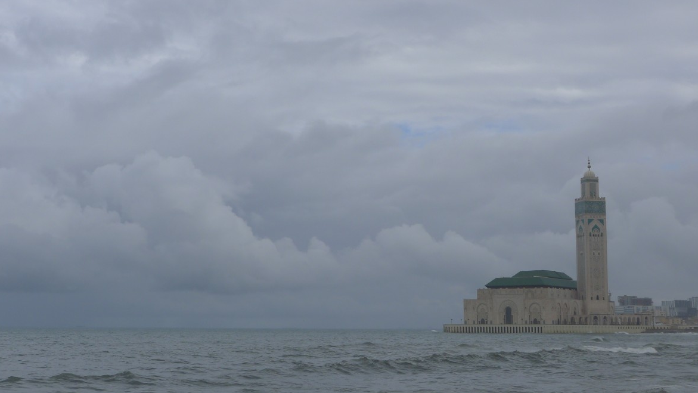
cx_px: 356
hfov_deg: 35.4
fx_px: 1092
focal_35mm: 59
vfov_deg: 20.4
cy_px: 178
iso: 80
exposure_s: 1/1000
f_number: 4
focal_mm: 11.7
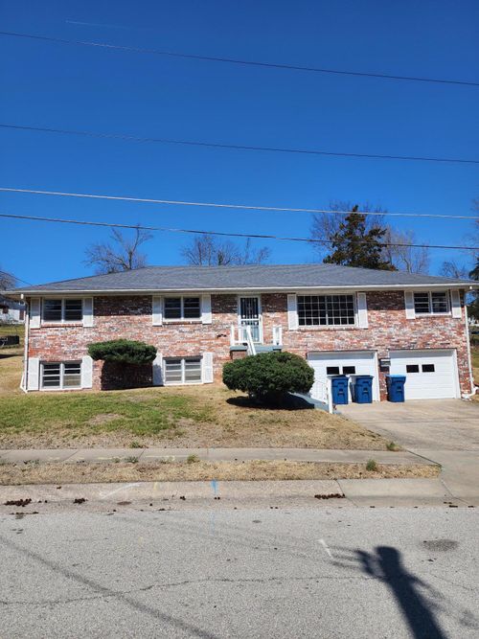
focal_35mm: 23
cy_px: 320
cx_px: 240
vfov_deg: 73.9
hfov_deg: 58.9
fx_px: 424
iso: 12
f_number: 1.8
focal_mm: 6.4
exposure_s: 1/1567
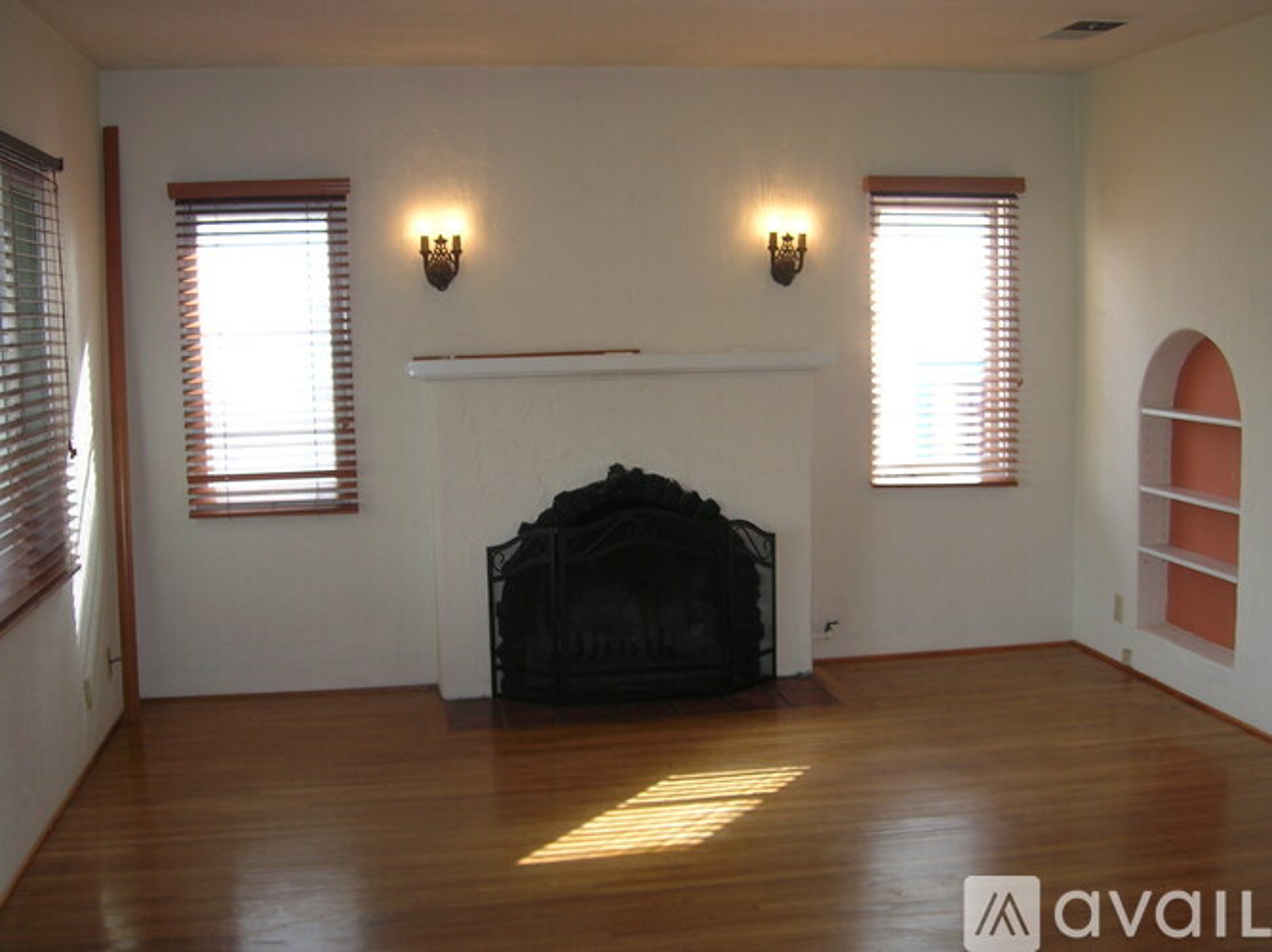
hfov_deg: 51.4
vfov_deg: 39.6
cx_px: 636
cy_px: 476
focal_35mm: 36
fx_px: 1322
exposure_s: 1/30
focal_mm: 6
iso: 50
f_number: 2.9
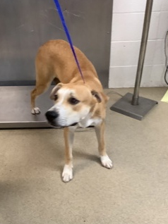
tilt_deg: -36.1
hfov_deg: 35.0
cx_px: 68
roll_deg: +3.2
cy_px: 134
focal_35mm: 41
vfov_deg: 45.6
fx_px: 266
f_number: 2.4
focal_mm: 3.3
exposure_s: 1/40
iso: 250
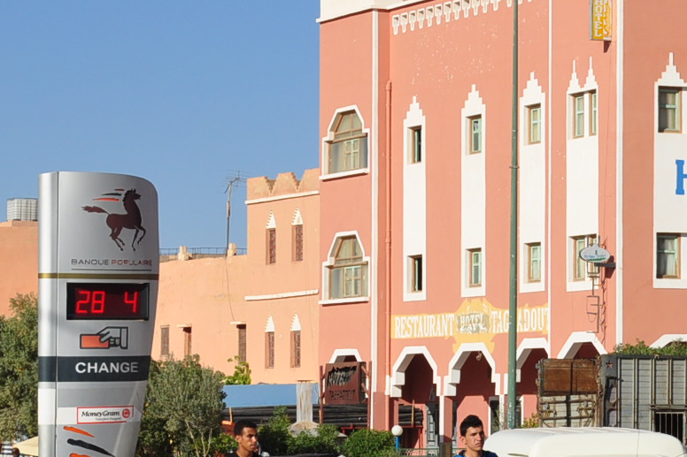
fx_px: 3556
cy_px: 271
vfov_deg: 7.4
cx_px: 708
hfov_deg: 10.9
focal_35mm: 186
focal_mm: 45
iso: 200
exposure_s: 1/400
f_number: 11
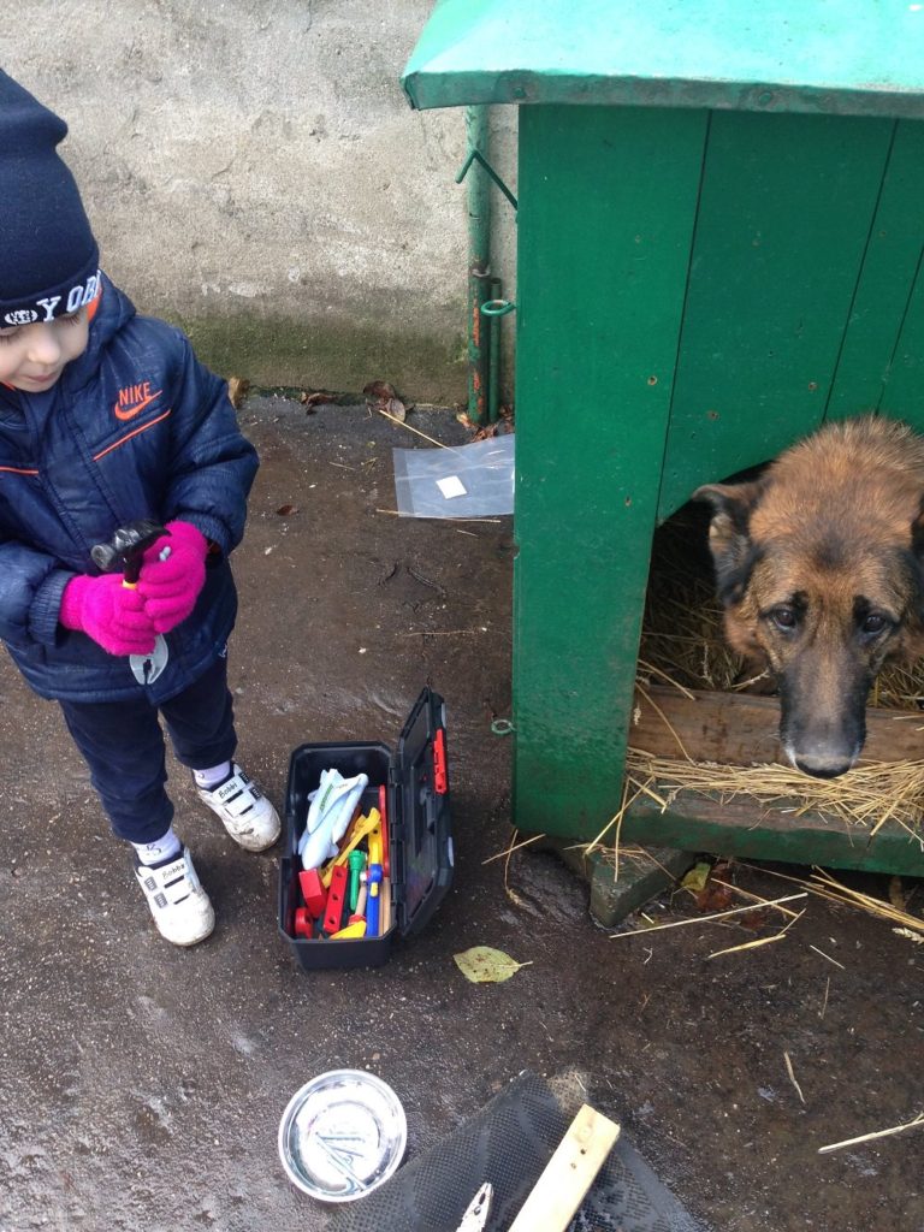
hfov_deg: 42.9
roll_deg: -1.5
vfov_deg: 55.4
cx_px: 462
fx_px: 1174
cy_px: 616
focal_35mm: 33
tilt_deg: -40.8
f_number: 2.4
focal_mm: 4.12
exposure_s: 1/60
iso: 64
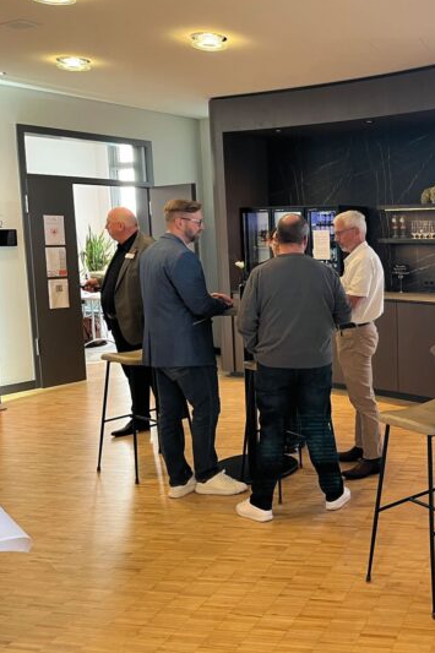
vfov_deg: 49.6
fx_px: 707
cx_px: 448
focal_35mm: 39
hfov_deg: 31.3
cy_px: 317
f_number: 1.6
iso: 125
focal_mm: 5.1
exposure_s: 1/50
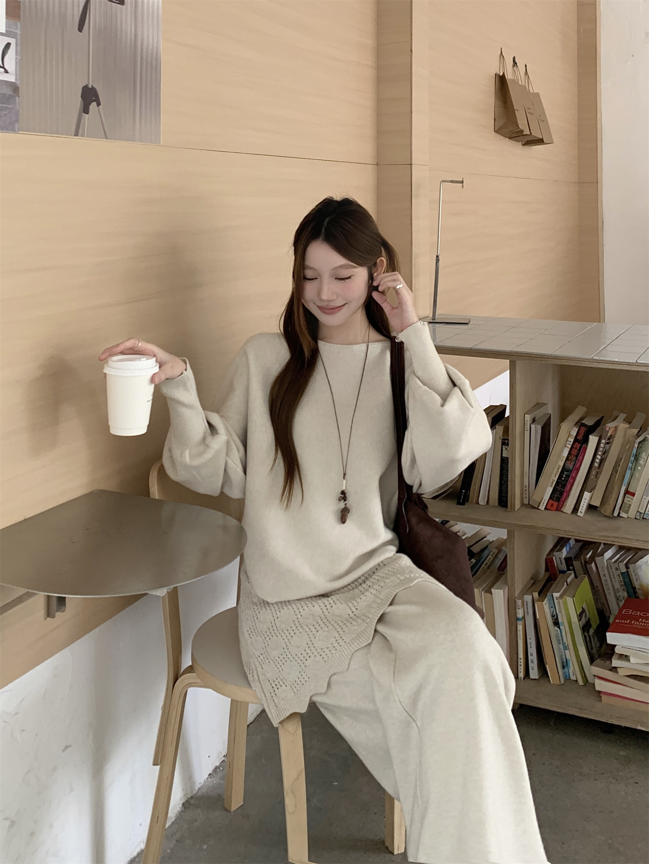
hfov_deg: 53.1
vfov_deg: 67.3
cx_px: 324
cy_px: 432
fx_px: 650
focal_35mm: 26
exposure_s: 1/113
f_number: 1.8
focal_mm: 4.25
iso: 100
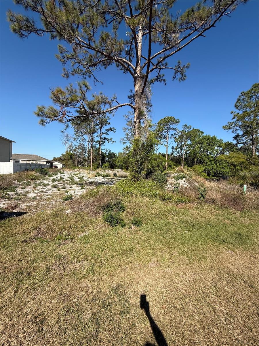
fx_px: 140
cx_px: 130
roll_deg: -3.1
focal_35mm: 14
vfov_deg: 102.1
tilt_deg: +0.2
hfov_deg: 85.7
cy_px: 173
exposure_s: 1/1745
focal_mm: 2.22
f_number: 2.2
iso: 50
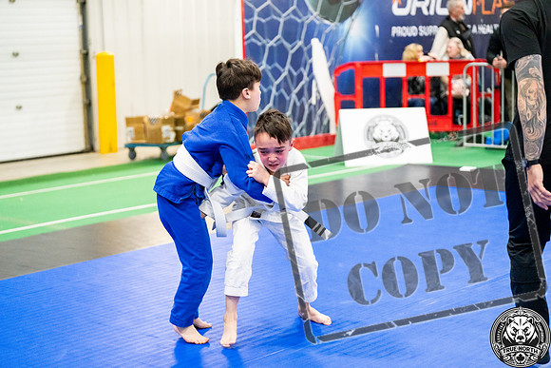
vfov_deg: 19.5
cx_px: 276
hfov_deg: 28.8
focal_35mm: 70
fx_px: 1072
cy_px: 184
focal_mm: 70
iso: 3200
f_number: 2.8
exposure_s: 1/500
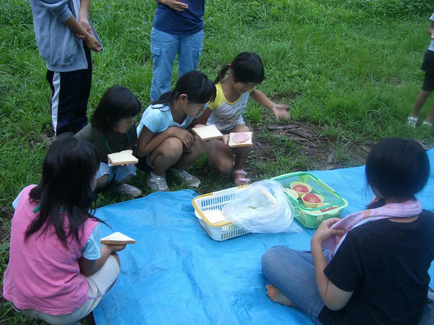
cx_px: 217
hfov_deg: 49.0
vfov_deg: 37.7
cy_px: 162
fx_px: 476
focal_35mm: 38
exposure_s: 1/200
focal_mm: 6.2
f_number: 2.7
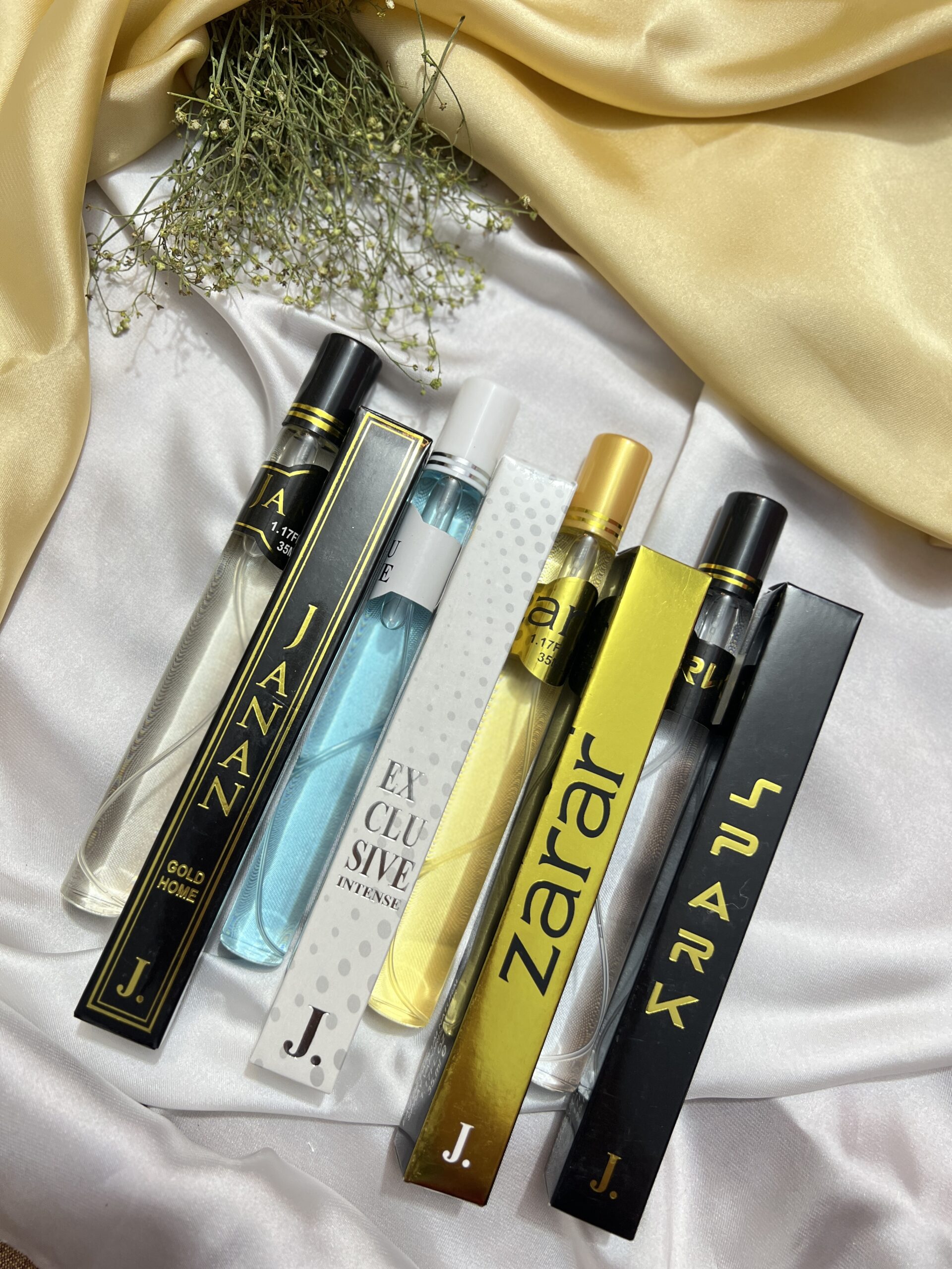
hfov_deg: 53.1
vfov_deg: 67.3
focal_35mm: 26
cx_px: 476
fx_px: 953
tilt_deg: -83.5
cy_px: 634
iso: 125
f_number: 1.5
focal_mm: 5.7
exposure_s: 1/50
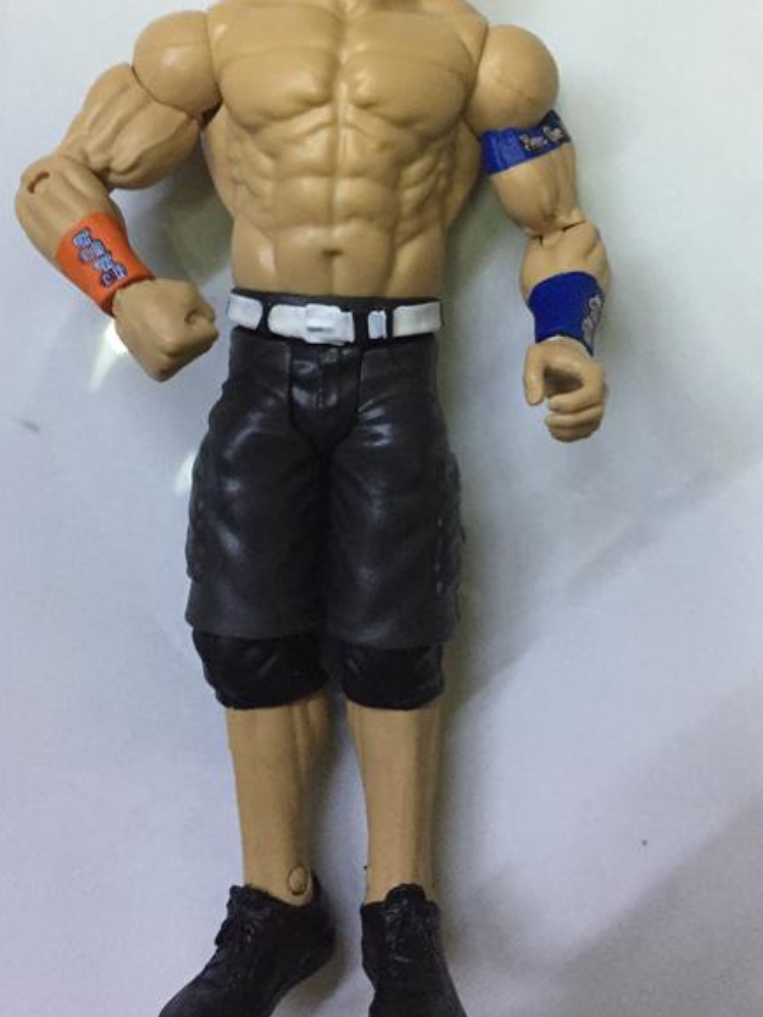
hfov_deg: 36.0
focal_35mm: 40
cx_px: 374
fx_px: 1176
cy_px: 403
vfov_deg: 46.5
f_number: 2.2
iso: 250
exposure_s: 1/33
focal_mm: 4.15
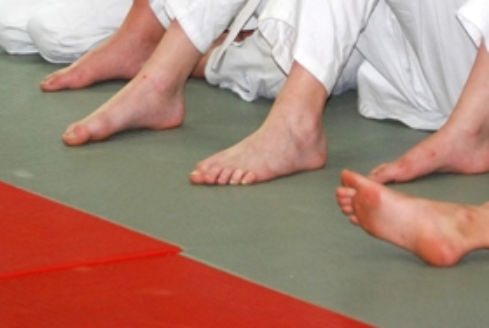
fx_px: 4669
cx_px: 311
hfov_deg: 6.0
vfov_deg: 4.0
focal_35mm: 343
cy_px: -133
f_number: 4.5
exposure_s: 1/60
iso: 450
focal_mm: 80
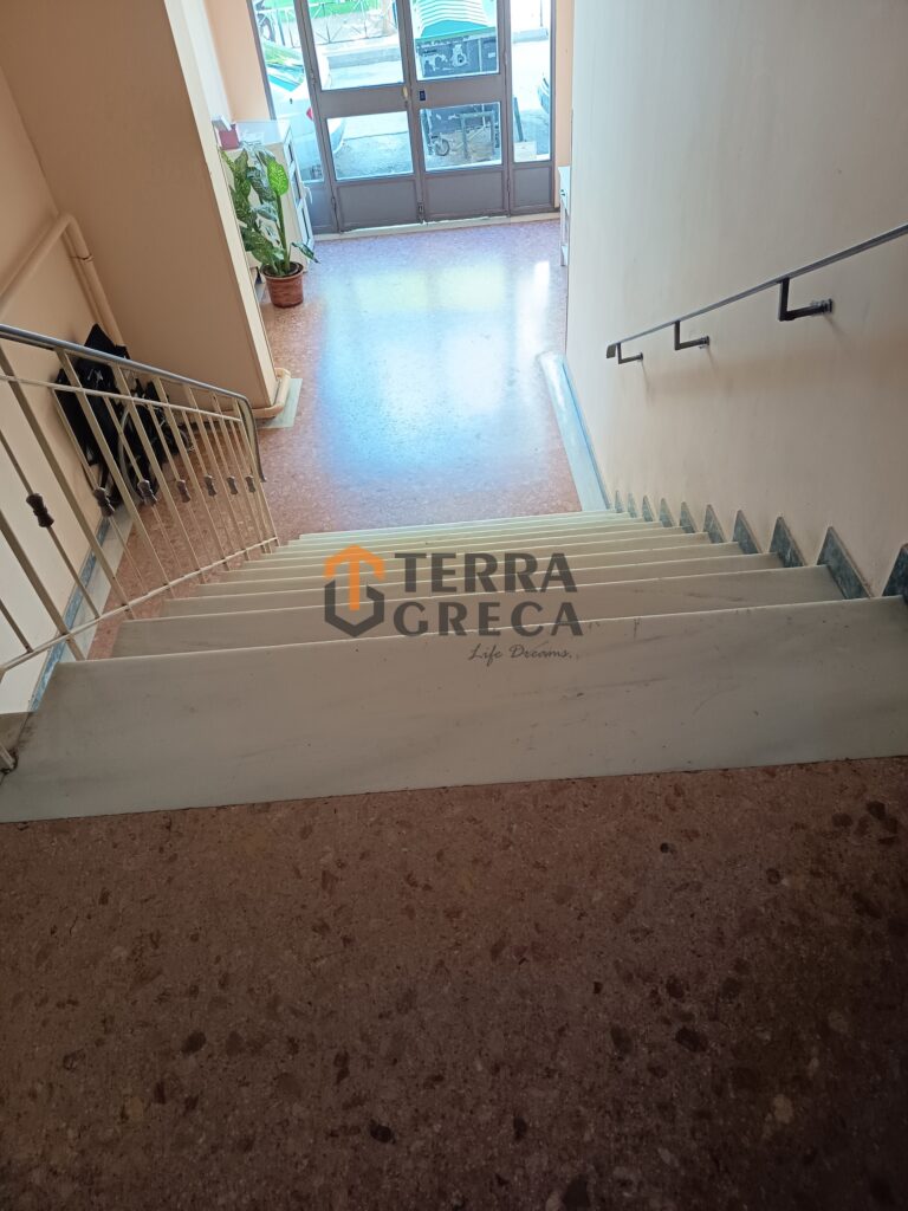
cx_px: 454
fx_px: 839
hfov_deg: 56.8
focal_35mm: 24
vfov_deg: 71.6
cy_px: 606
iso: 349
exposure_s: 1/50
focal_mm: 5.27
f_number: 1.7
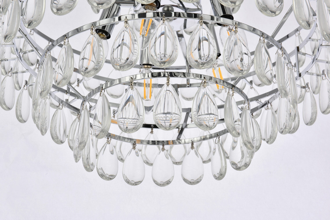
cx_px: 165
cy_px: 110
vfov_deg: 19.5
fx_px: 642
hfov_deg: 28.8
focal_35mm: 70
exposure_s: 1/100
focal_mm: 70
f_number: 22
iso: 125
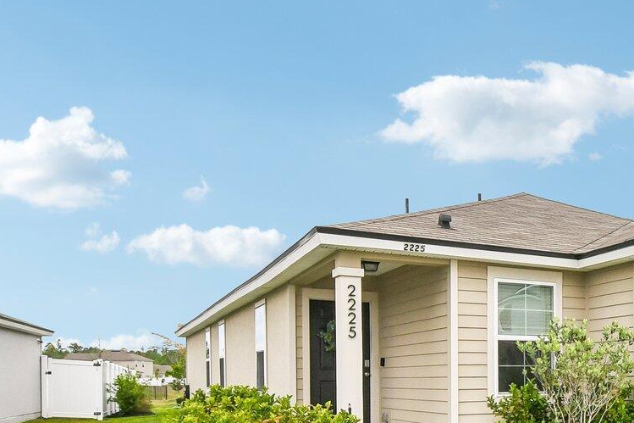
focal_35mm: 41
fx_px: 722
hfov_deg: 42.2
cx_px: 607
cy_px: 384
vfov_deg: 31.1
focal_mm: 10
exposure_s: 1/800
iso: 400
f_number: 8
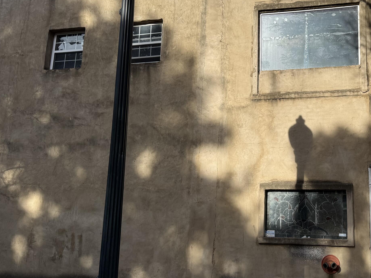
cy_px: 130
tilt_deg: +12.2
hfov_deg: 46.1
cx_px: 280
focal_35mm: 39
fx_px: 418
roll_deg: -0.5
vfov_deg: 36.8
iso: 80
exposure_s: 1/3759
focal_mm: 6.76
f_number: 1.78
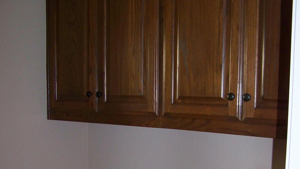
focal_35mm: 53
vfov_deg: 21.9
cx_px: 149
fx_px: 422
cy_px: 165
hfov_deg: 39.2
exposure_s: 1/30
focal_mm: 5.85
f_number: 2.8
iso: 200
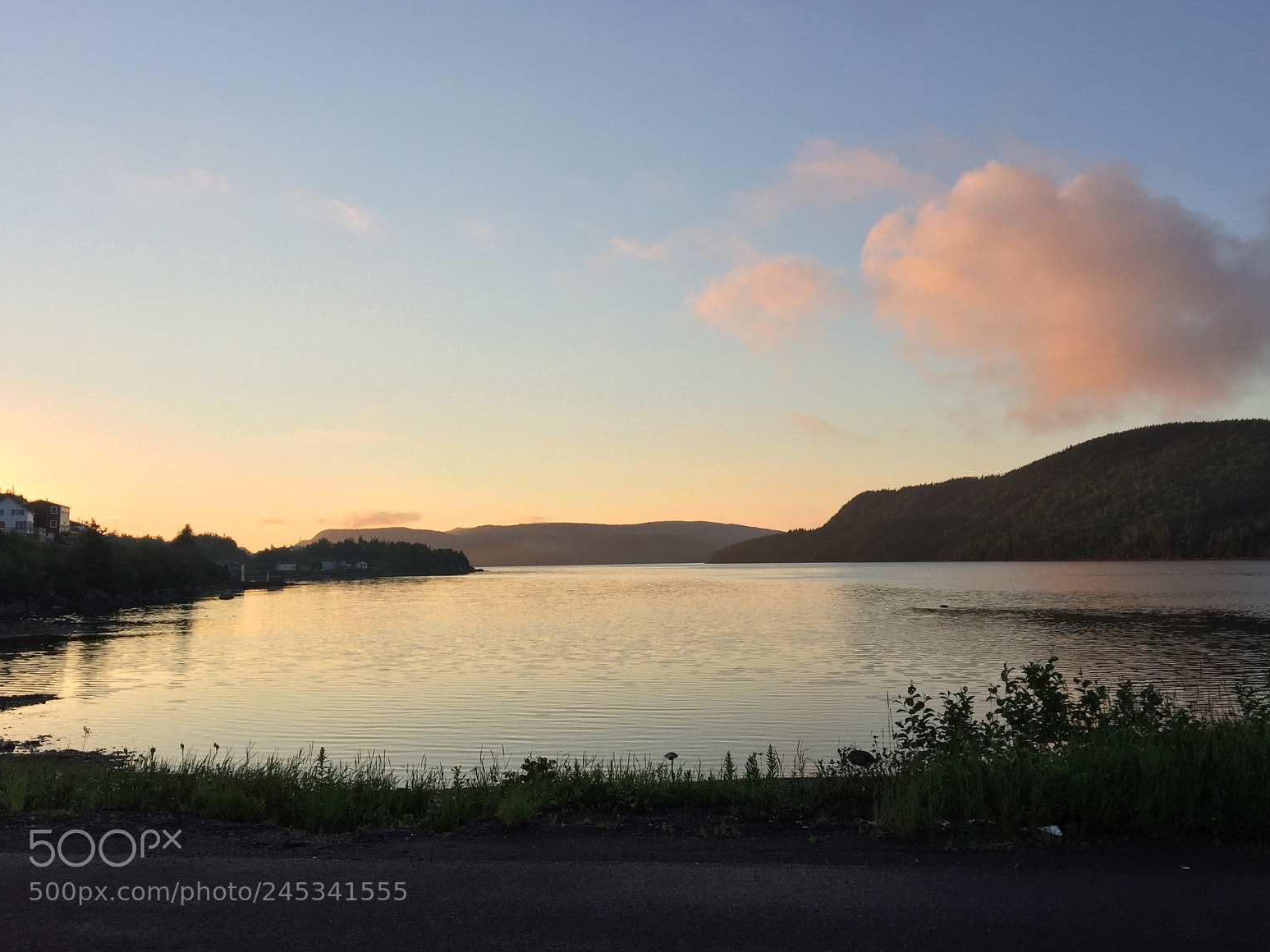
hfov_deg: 60.0
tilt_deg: +6.0
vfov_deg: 46.8
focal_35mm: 30
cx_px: 635
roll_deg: +1.9
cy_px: 464
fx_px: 1101
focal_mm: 4.15
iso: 32
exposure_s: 1/719
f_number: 2.2
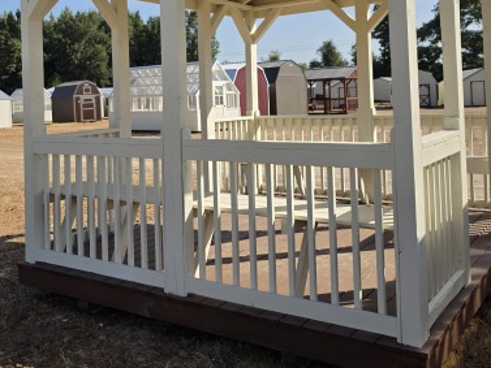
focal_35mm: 39
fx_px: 553
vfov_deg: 36.0
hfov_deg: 47.6
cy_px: 91
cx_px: 198
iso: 64
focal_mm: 6.5
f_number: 1.4
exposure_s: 1/6571
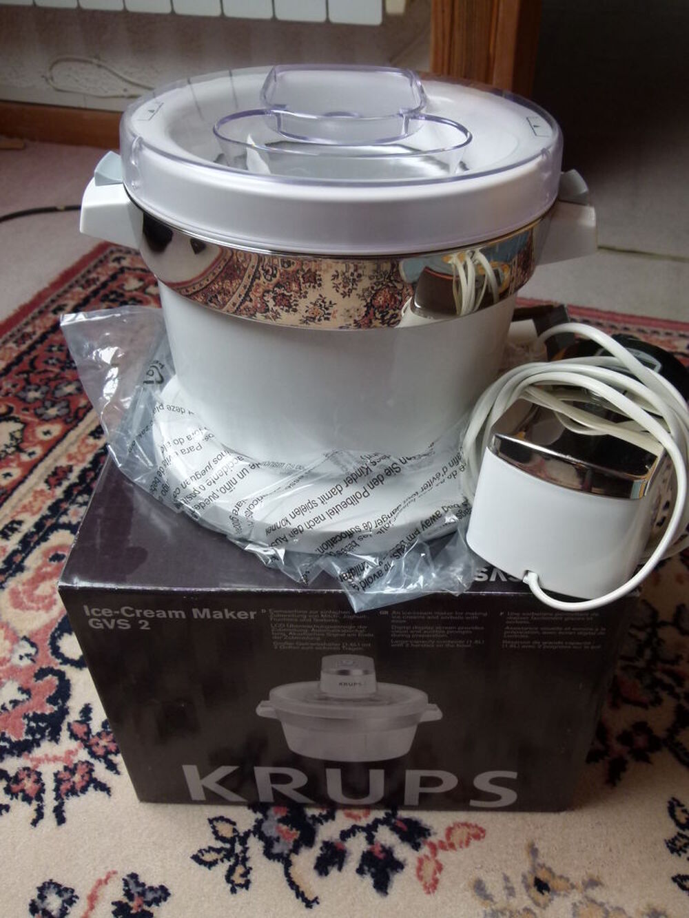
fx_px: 823
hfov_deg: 45.4
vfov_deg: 58.3
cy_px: 459
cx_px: 344
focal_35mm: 31
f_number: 3
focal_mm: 5.6
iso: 160
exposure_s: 1/60
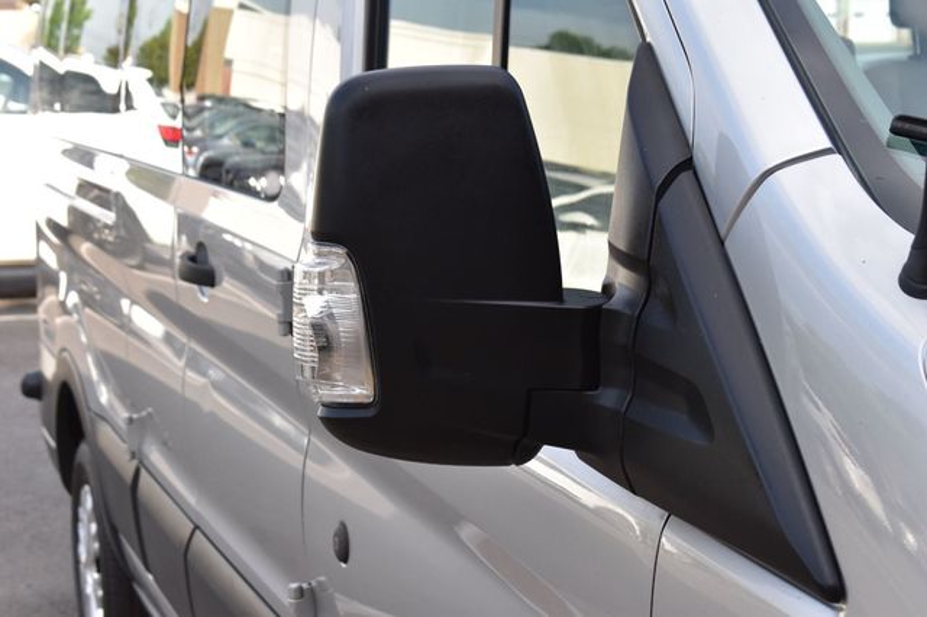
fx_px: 2123
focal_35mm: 82
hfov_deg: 24.6
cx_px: 464
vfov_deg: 16.5
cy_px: 308
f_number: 10
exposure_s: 1/200
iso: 400
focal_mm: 55
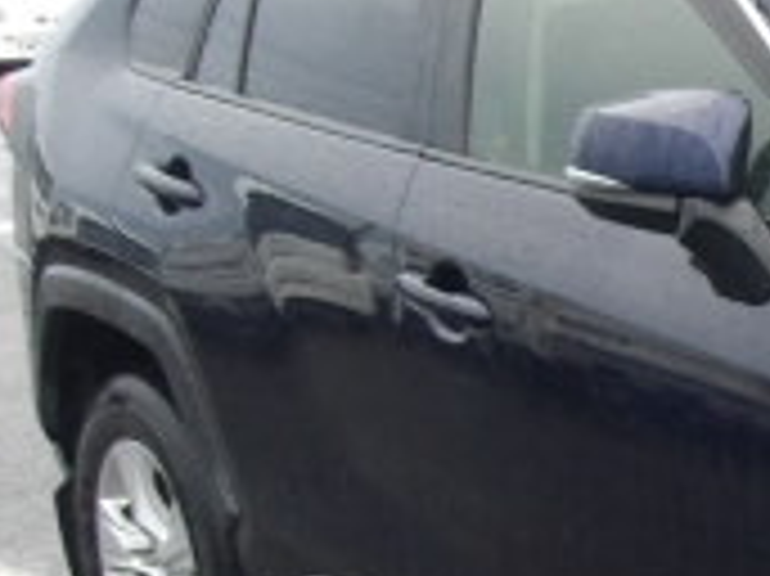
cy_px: 495
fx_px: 2245
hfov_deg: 16.5
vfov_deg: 14.5
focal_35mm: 101
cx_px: 1355
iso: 285
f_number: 10.4
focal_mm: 4.9
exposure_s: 1/60
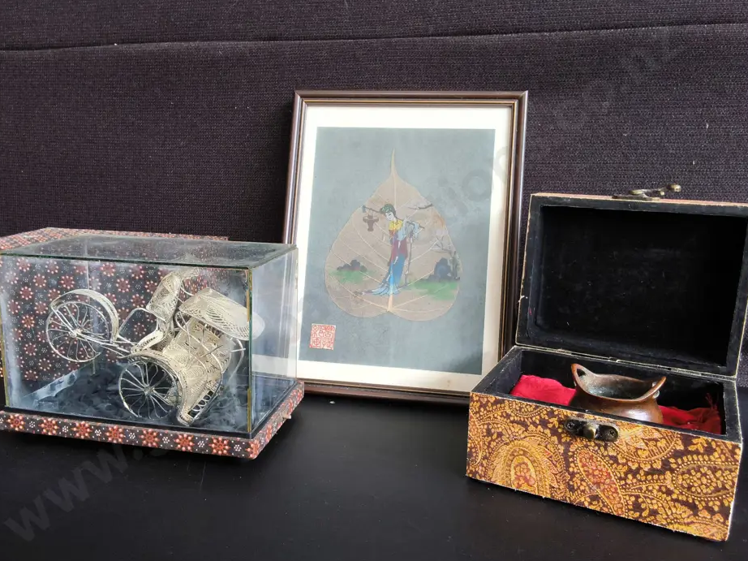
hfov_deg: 59.9
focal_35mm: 30
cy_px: 286
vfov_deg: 46.8
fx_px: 648
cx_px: 343
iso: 100
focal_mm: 2.87
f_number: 2
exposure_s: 1/100
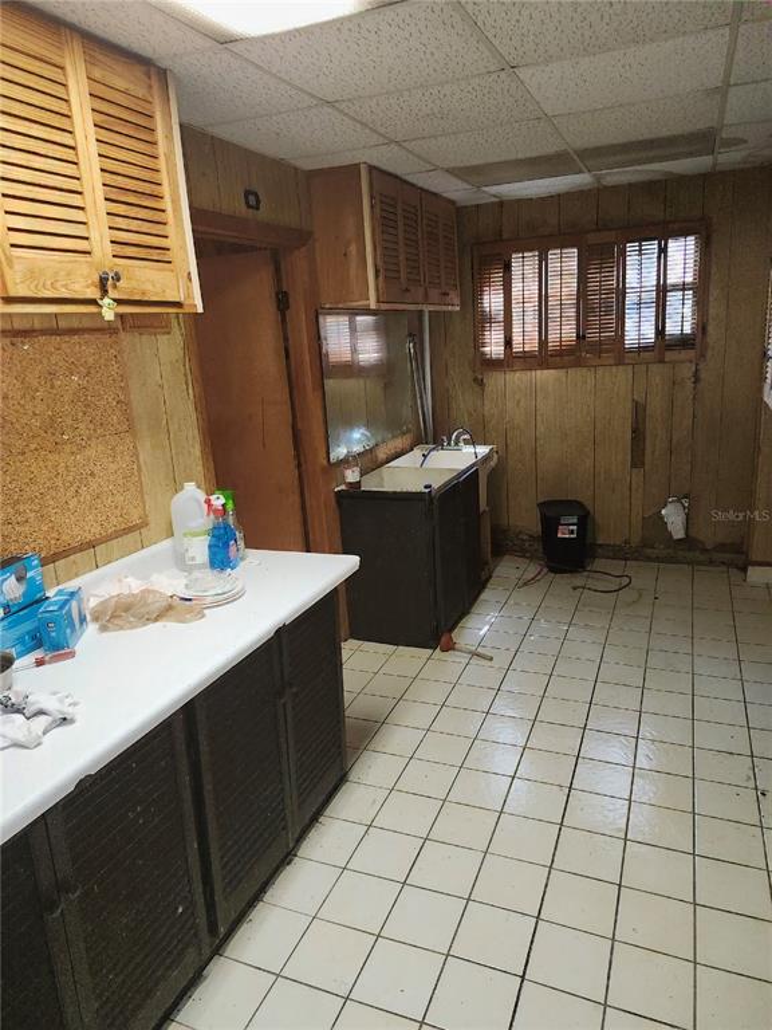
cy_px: 515
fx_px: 684
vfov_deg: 73.9
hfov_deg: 58.9
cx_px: 386
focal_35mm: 23
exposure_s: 1/30
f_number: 1.8
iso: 100
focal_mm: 5.54
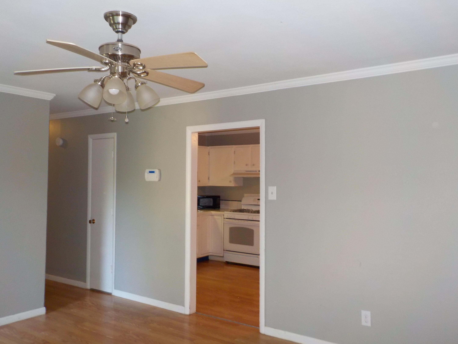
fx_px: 397
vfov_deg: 46.8
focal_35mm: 30
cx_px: 229
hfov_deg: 60.0
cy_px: 172
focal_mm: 4.1
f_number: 3.3
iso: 250
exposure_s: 1/30
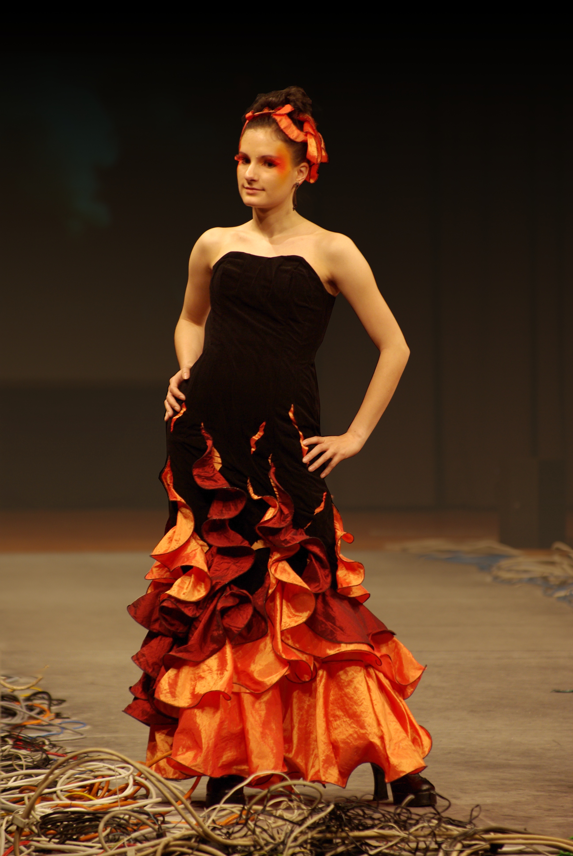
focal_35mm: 202
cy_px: 428
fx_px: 4821
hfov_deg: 6.8
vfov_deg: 10.1
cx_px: 286
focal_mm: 135
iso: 280
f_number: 4
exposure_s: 1/125
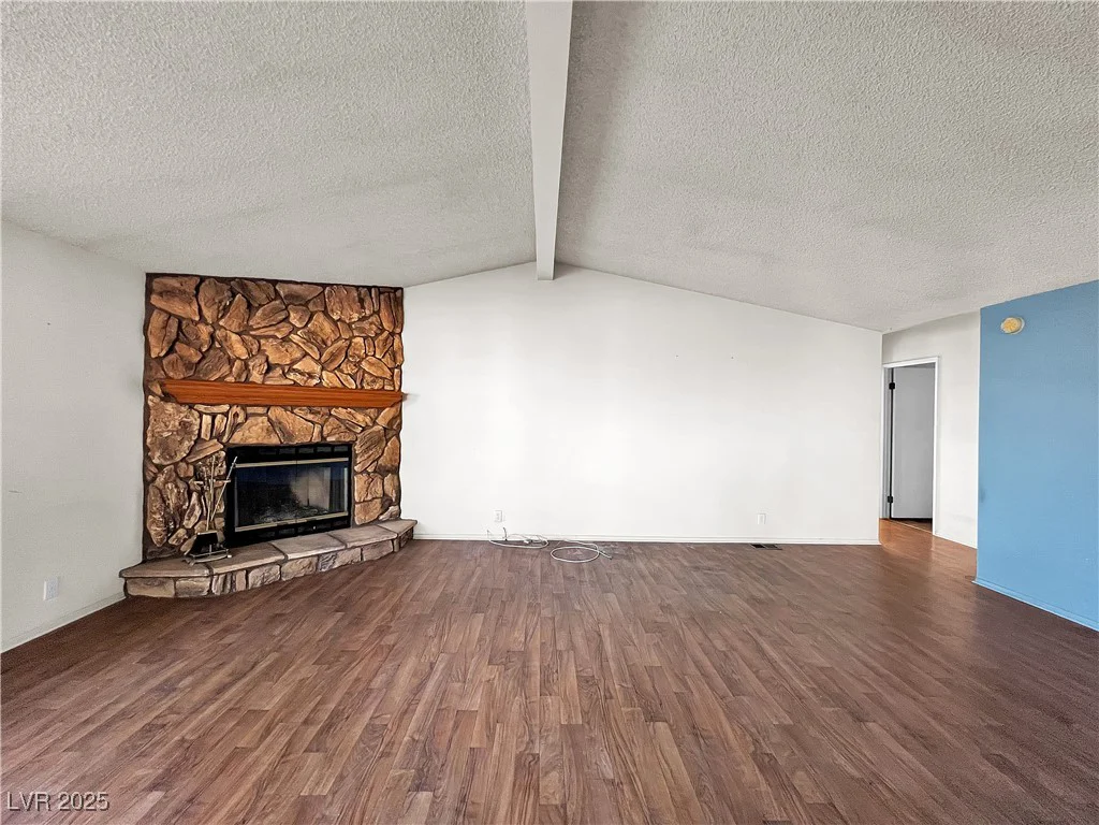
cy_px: 412
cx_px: 550
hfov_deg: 106.2
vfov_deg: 89.9
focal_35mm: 13
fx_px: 413
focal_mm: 1.57
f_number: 1.8
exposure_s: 1/99
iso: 200
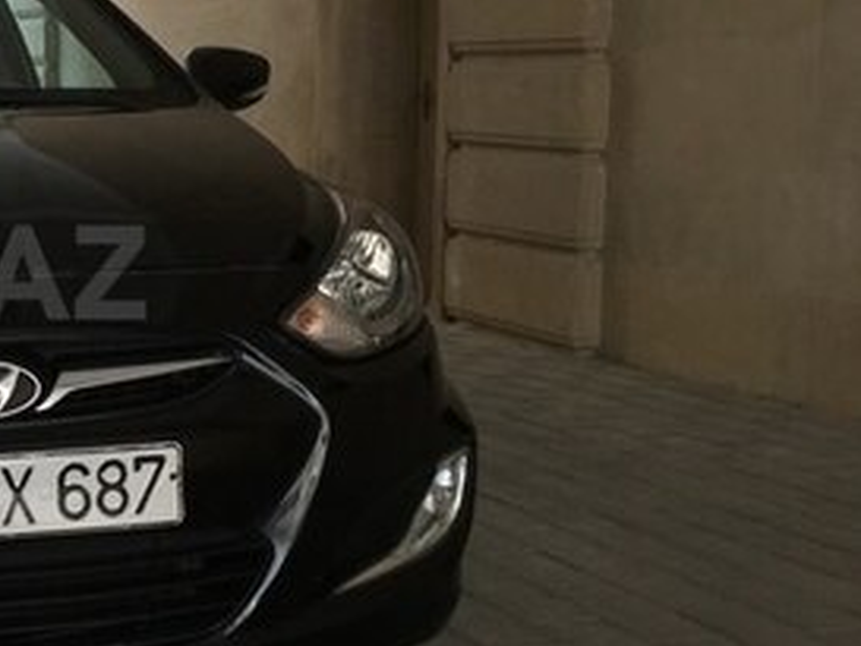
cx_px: -177
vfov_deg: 21.0
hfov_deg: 25.0
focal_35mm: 70
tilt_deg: -5.5
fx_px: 1742
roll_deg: +0.5
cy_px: 273
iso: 32
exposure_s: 1/50
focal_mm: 4.15
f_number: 2.2
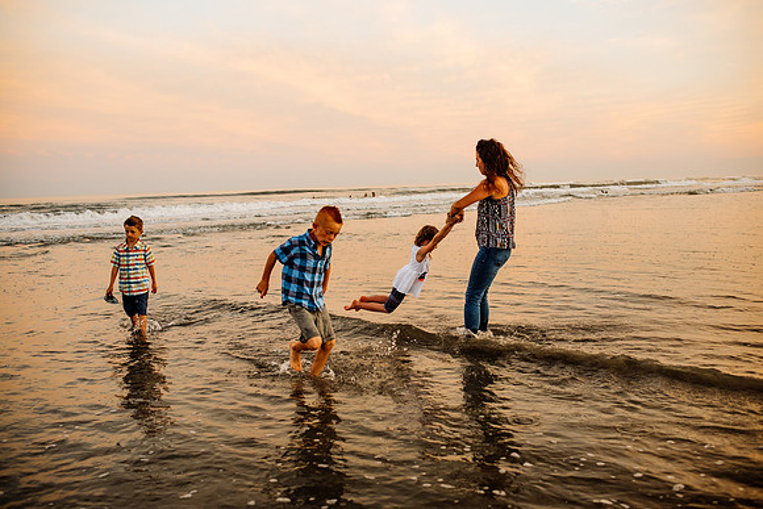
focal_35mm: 35
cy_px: 254
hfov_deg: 54.4
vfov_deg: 37.9
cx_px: 382
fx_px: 742
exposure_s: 1/320
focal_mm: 35
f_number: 2.8
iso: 320
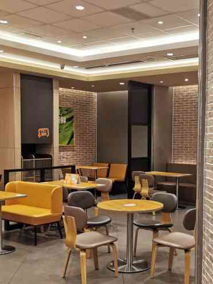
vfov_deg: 37.4
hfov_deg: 28.2
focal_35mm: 51
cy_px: 167
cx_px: 155
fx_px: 418
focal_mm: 5.56
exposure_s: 1/100
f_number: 1.6
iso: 64
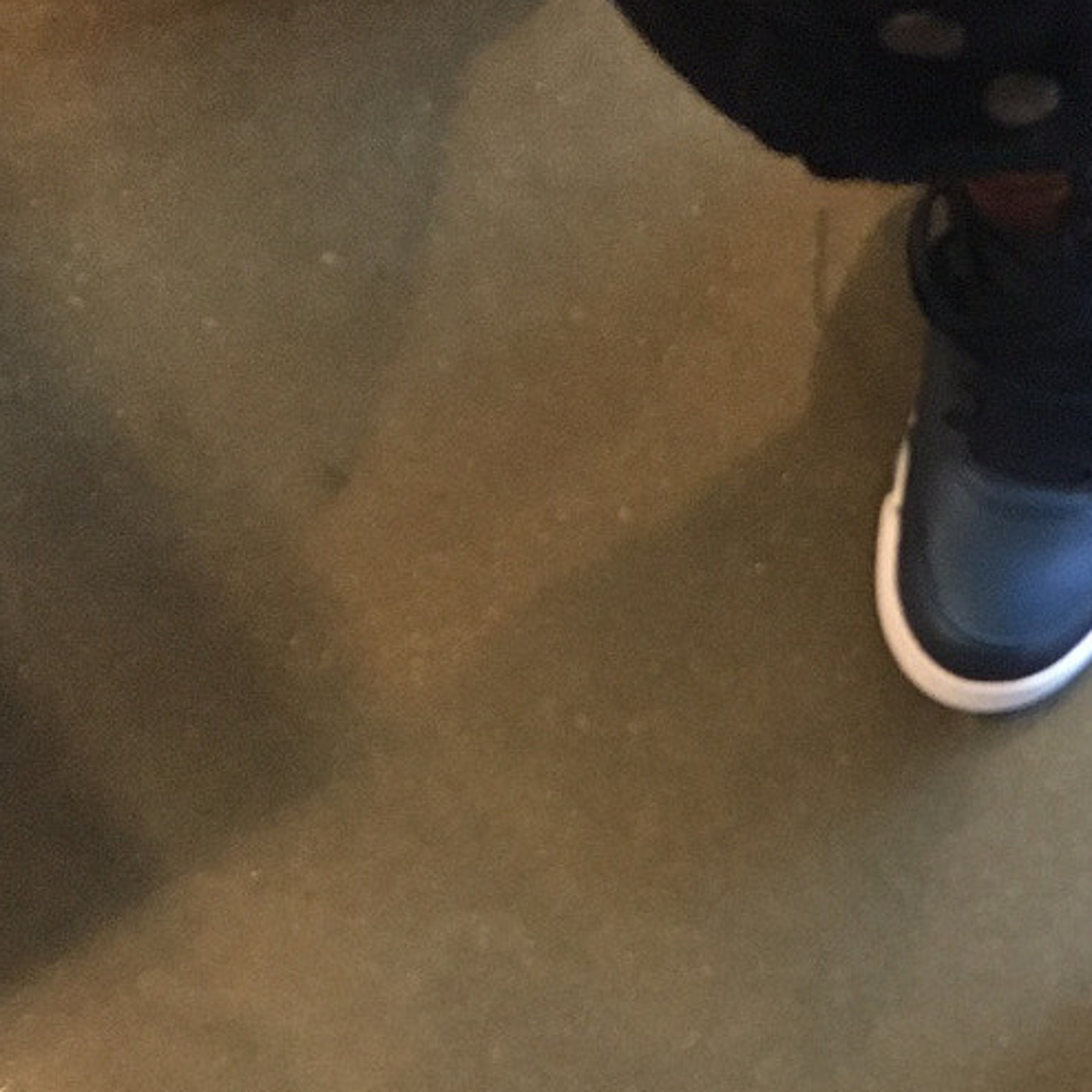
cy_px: 1284
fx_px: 2962
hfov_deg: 20.1
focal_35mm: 83
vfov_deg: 19.7
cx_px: 1130
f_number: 2.2
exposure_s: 1/17
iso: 200
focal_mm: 4.15
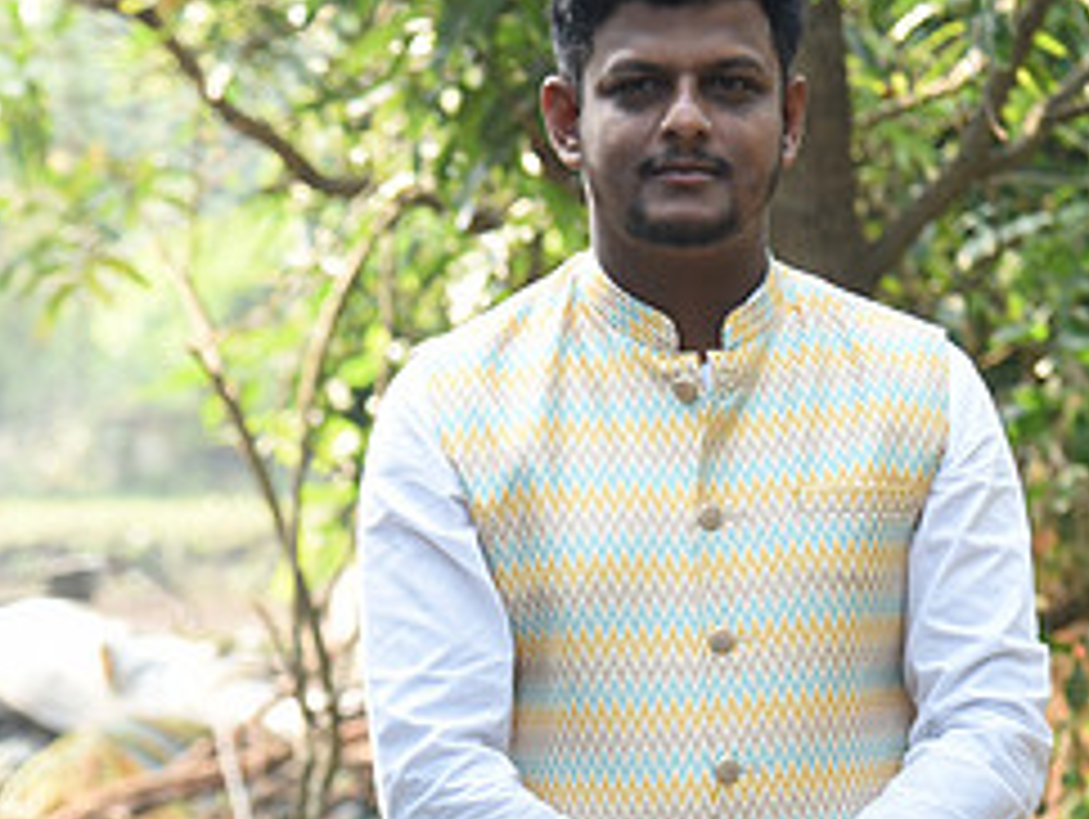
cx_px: 709
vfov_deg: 7.4
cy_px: 1066
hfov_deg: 10.0
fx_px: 6235
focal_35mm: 198
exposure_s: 1/160
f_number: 4.5
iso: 400
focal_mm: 86
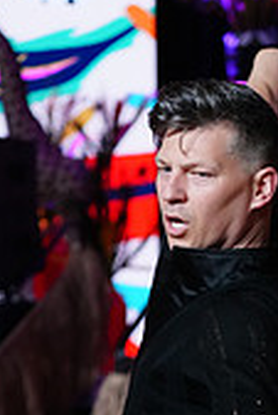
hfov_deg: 5.0
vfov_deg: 7.4
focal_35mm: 274
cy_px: 597
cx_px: 447
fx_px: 3167
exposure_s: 1/400
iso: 3200
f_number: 4
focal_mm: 80
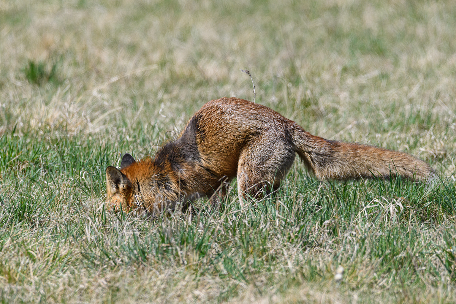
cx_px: 228
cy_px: 152
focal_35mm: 825
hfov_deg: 2.5
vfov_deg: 1.7
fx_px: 10449
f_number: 8
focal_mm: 550
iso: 400
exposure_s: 1/1250
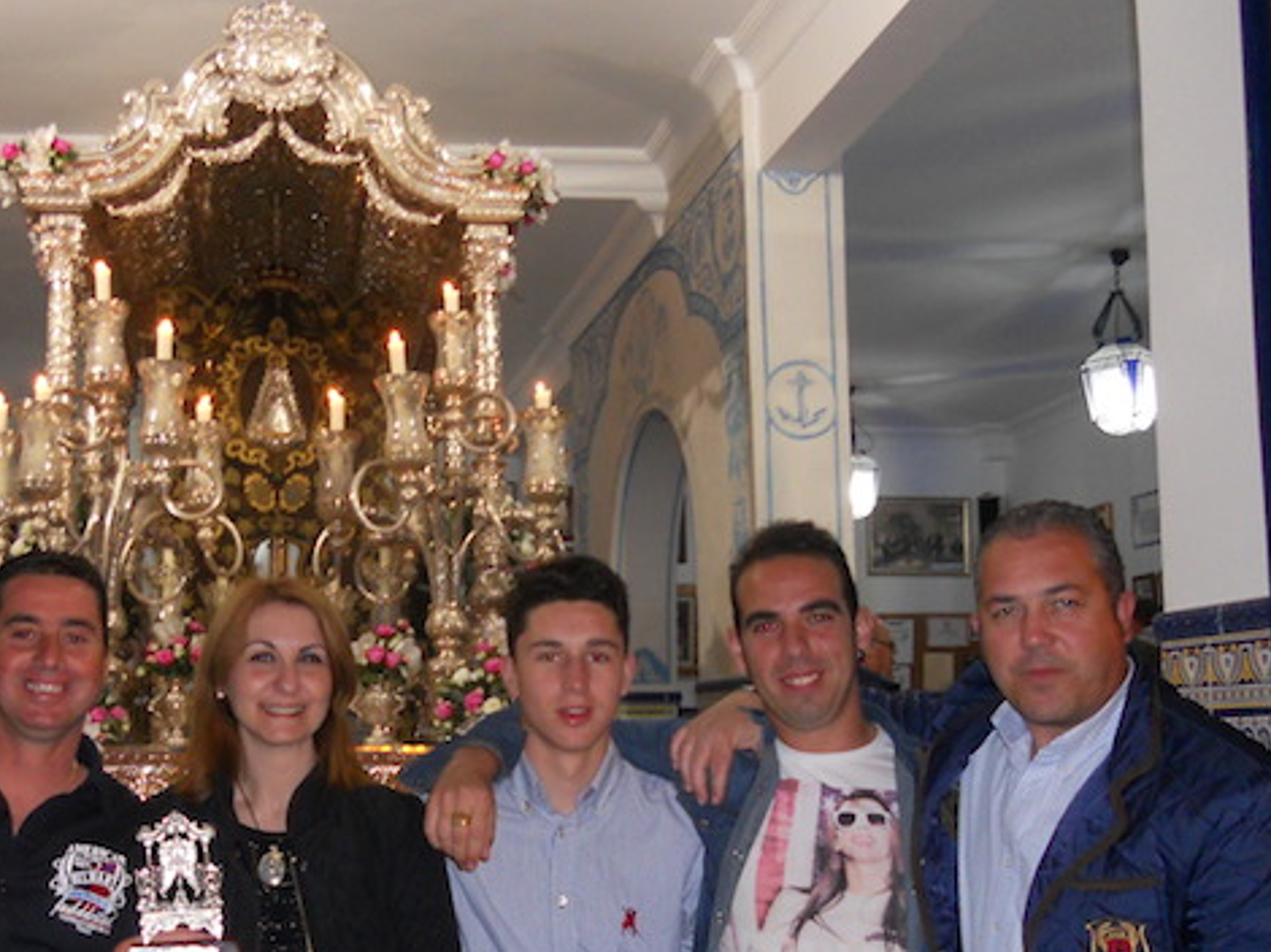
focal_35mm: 46
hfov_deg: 40.7
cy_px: 609
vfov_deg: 31.3
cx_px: 416
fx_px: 1688
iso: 250
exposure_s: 1/25
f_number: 3.2
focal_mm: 4.9
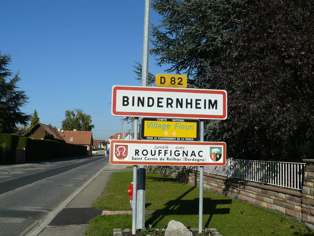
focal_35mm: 36
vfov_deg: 39.7
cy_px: 118
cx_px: 157
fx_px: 327
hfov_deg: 51.4
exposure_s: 1/500
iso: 100
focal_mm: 6
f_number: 6.3
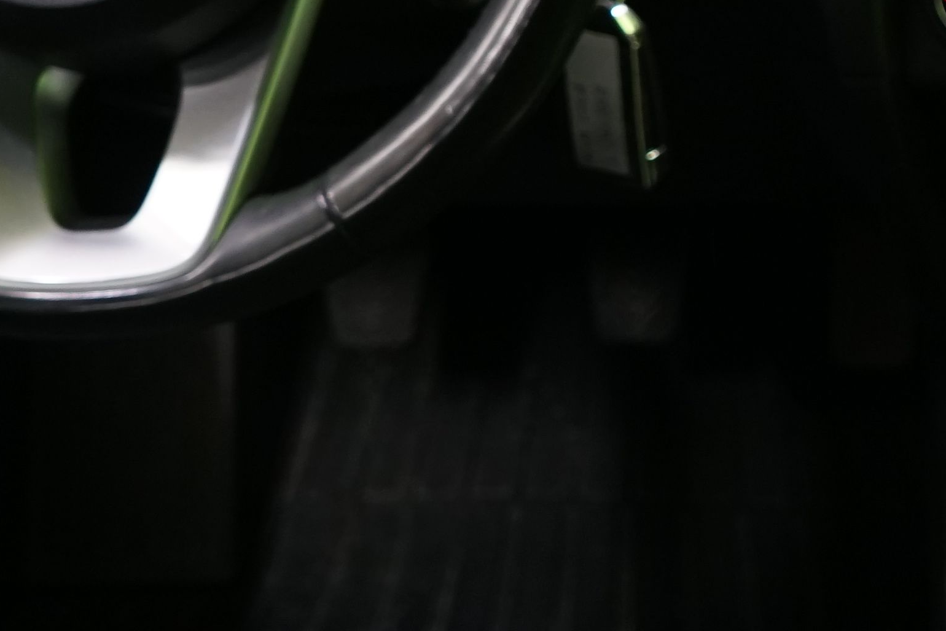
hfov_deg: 17.1
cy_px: 194
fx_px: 2969
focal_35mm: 113
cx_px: 1210
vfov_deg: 12.1
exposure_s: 1/10
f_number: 4.5
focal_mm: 29
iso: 800
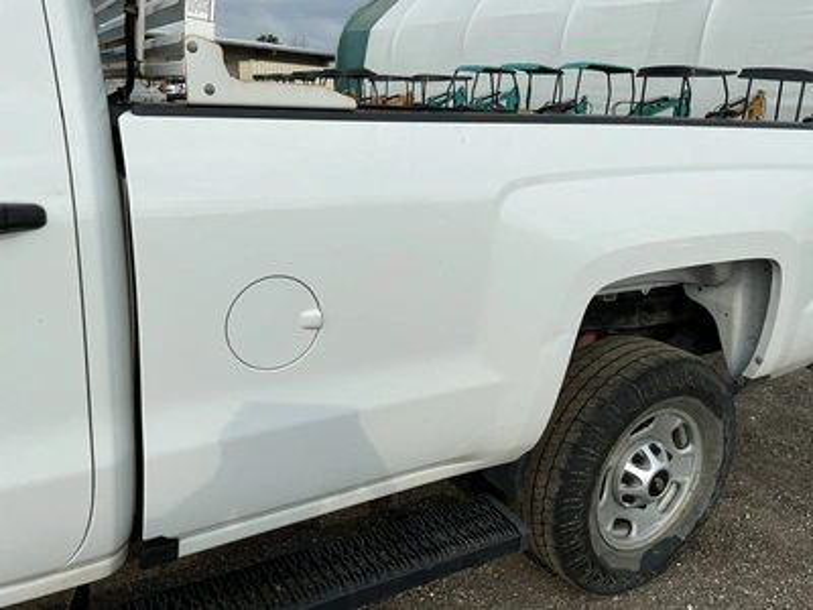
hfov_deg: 63.4
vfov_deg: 49.7
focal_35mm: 28
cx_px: 406
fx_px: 658
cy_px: 305
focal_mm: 3
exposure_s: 1/2320
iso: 25
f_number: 1.8
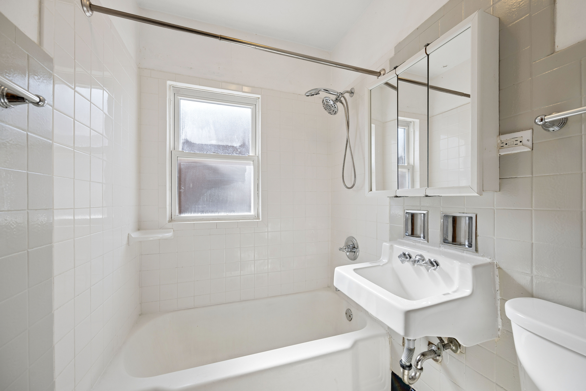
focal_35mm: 14
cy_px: 196
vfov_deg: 81.2
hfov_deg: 104.3
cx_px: 293
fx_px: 228
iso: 200
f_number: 9.5
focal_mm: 14
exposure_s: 1/90
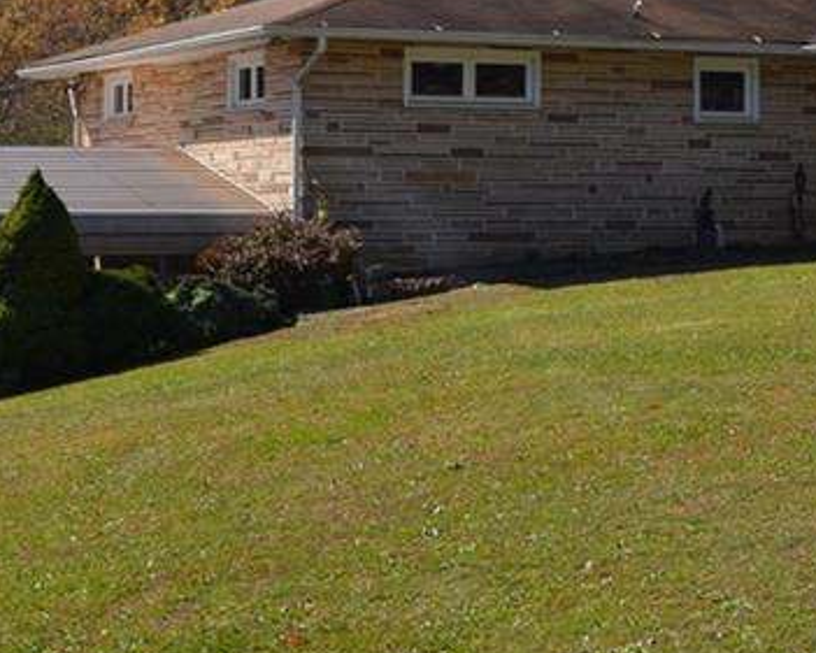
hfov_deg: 16.6
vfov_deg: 13.3
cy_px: 100
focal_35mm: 115
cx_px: 663
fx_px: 2778
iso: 100
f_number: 9
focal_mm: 28
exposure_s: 1/200
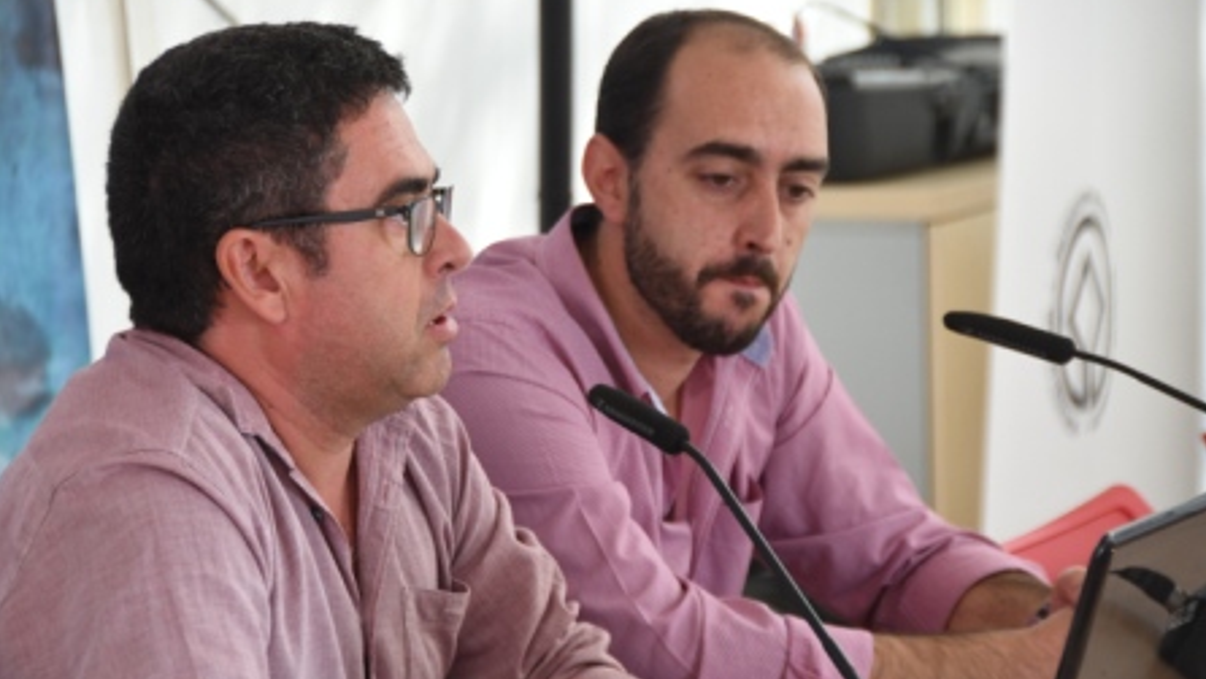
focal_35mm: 177
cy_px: 367
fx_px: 5661
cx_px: 603
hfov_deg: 12.2
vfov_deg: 6.9
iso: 1000
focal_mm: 112
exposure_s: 1/125
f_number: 5.6
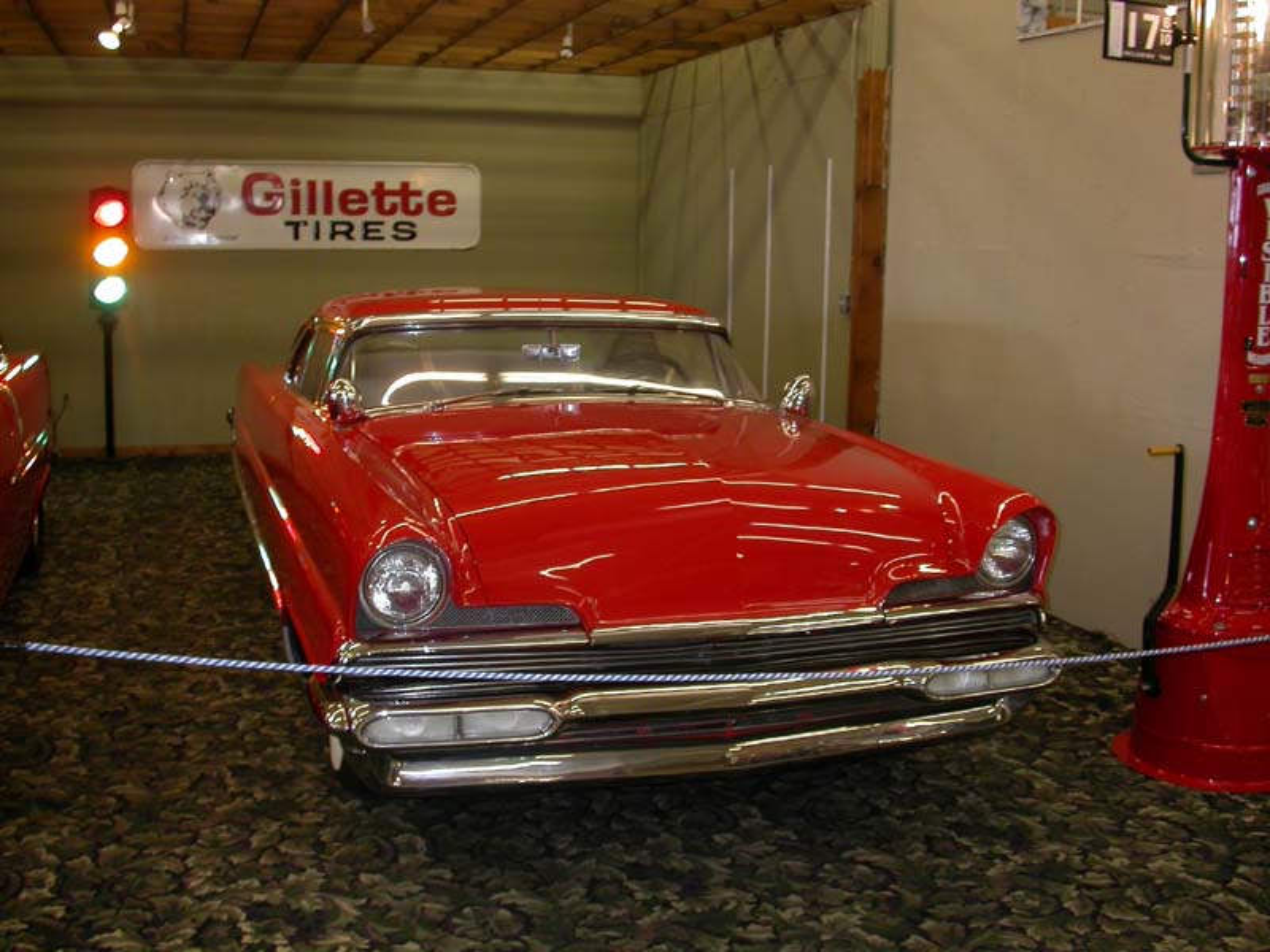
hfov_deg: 49.0
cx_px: 635
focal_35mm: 38
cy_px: 476
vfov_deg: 37.7
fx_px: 1394
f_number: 2.6
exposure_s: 1/30
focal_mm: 7.85
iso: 100
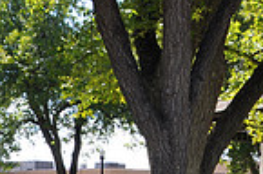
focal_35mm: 132
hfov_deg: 15.5
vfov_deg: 9.8
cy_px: 307
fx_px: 962
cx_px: 183
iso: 200
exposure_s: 1/80
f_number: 9
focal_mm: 22
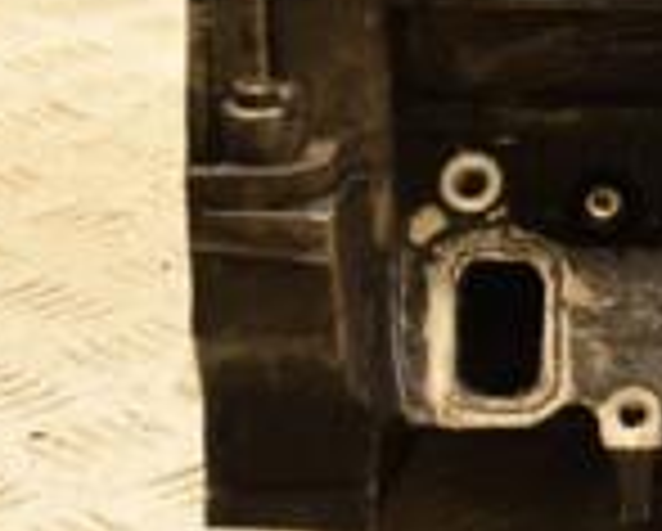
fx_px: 3942
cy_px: 36
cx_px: 1175
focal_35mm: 201
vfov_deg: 7.7
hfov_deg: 9.2
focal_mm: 35
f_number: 5
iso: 800
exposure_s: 1/100
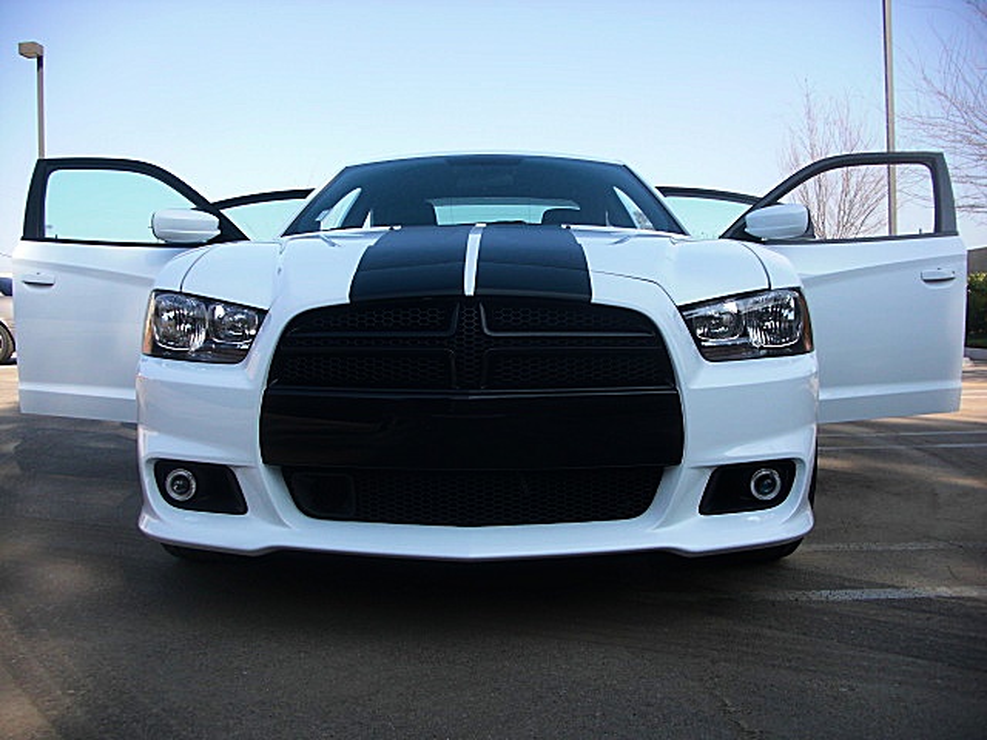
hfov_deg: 51.4
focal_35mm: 36
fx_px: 1026
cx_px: 494
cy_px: 370
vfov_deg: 39.7
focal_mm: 6.3
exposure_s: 1/500
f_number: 2.8
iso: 50
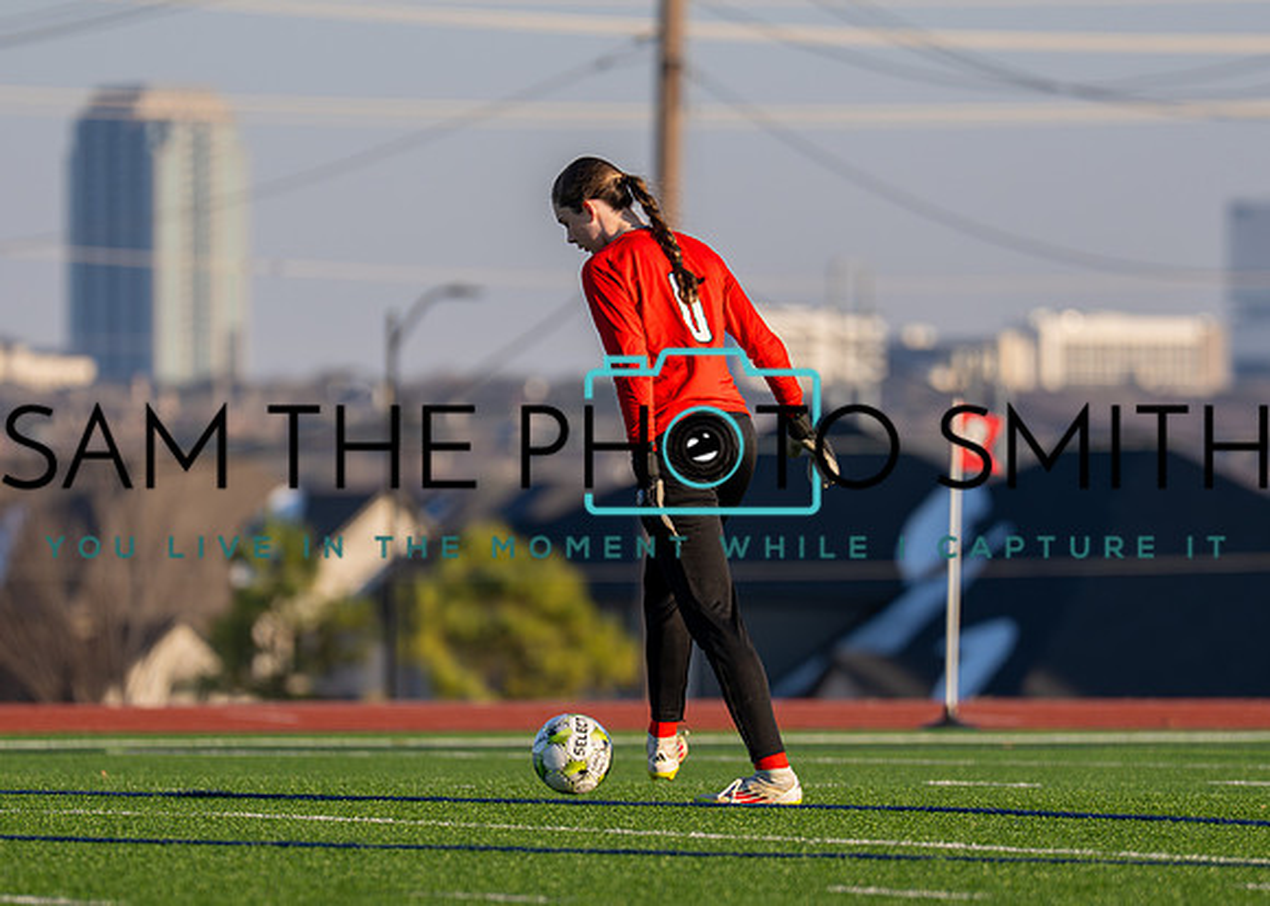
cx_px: 626
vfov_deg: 3.5
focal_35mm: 407
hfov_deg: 5.0
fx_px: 14679
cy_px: 477
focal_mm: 200
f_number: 2.8
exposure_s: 1/3200
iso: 200
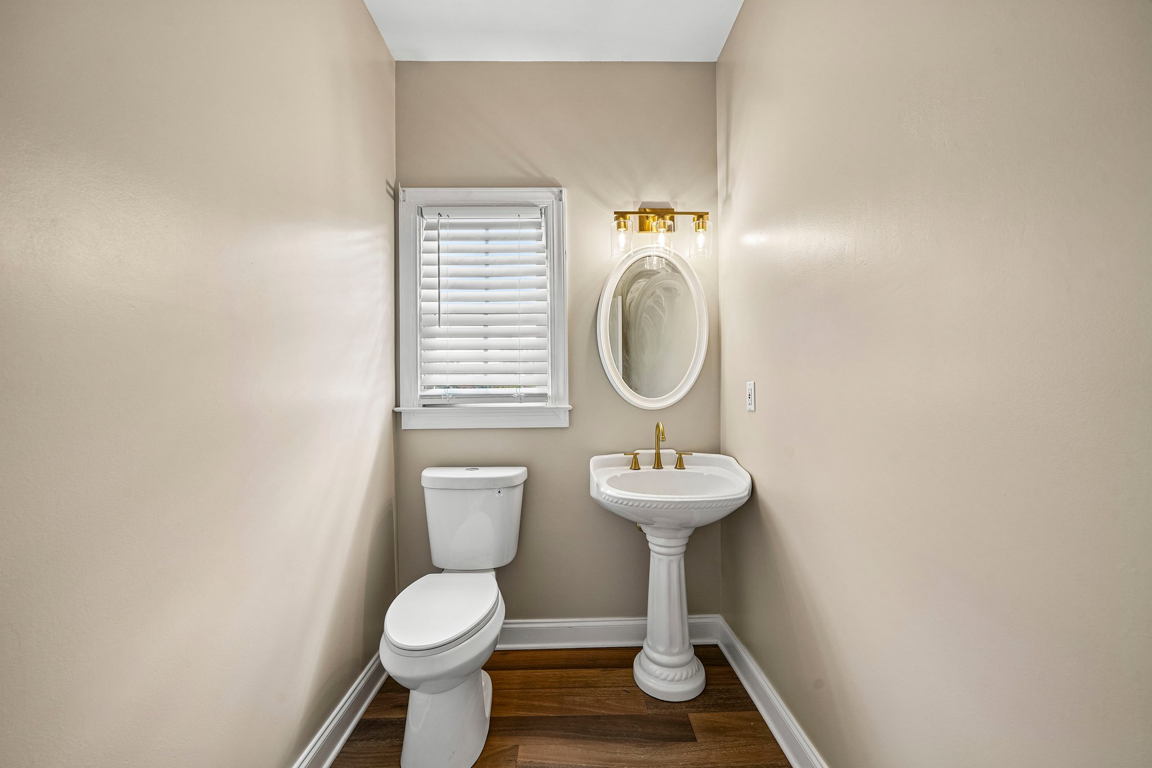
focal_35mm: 13
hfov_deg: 108.3
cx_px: 576
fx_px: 416
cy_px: 384
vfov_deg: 85.4
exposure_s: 1/15
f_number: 8
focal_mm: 13
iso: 400
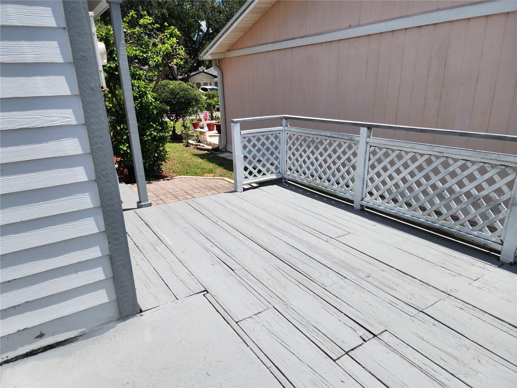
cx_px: 258
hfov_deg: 73.9
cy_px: 194
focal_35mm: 23
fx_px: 344
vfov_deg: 58.9
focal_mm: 6.4
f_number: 1.8
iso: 12
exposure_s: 1/1457
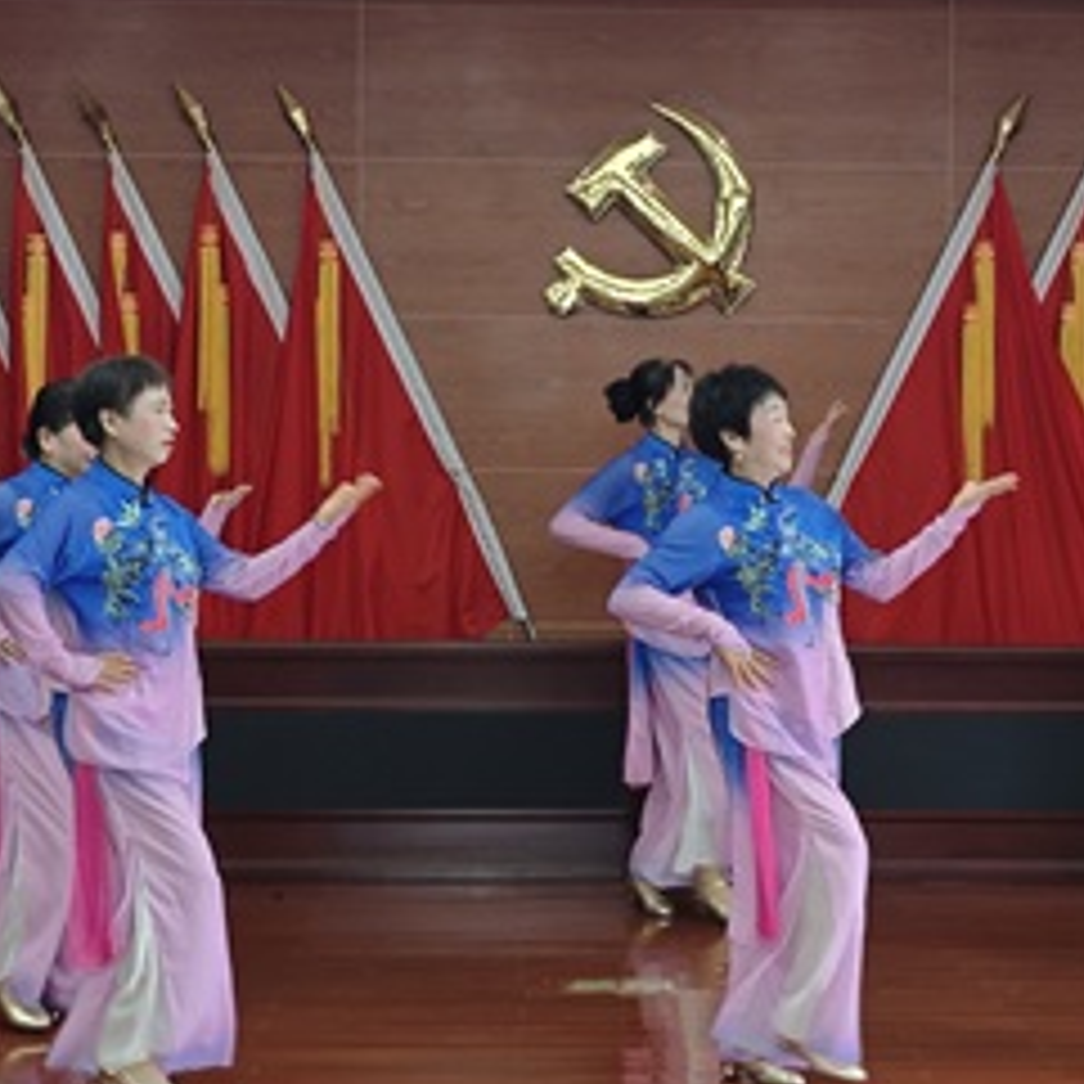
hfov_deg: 24.9
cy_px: 493
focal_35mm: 69
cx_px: 663
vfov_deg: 25.0
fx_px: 2445
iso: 200
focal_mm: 6.55
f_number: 1.6
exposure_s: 1/100
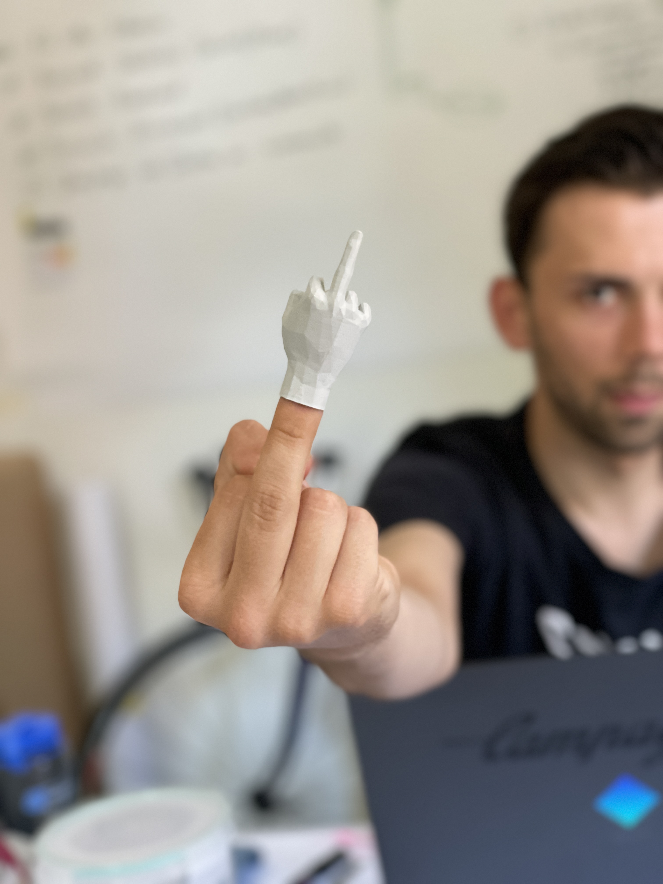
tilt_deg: -3.7
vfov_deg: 36.8
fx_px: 1328
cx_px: 332
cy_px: 442
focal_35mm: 52
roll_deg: +9.3
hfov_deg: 28.0
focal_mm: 6
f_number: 2
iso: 200
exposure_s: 1/122
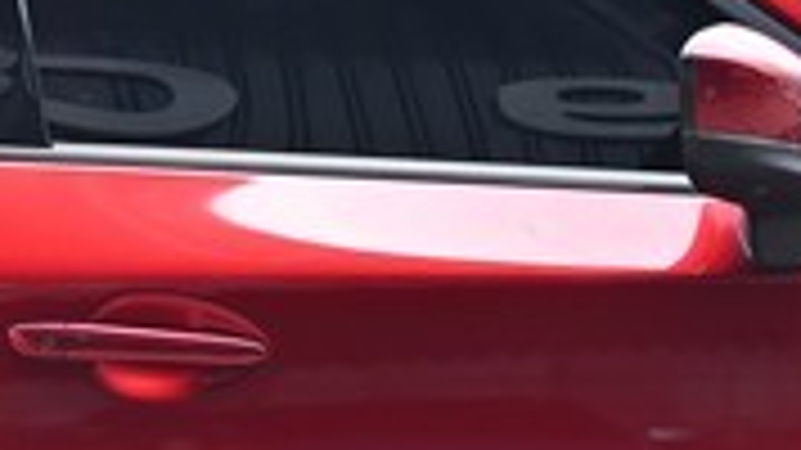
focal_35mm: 214
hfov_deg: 10.0
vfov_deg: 5.7
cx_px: 166
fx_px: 4544
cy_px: 351
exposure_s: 1/500
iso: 400
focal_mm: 33
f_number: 5.6
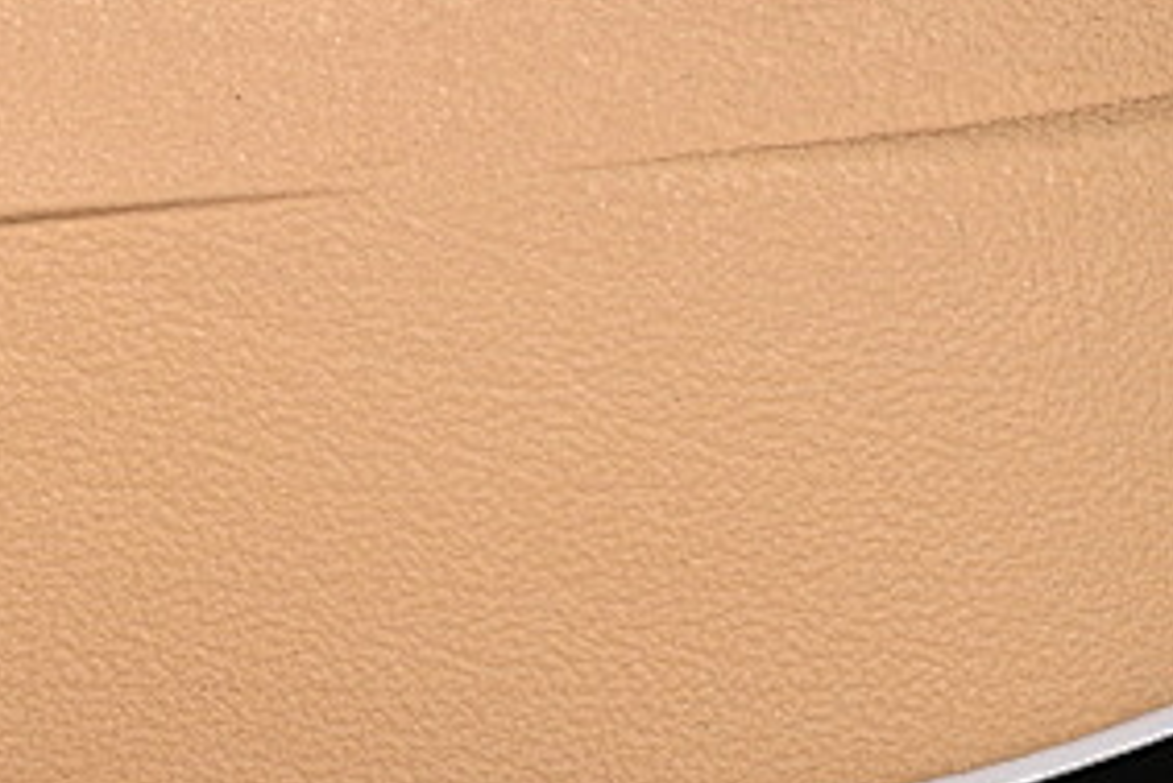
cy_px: -493
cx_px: -1061
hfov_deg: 7.0
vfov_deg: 4.8
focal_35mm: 286
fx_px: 9323
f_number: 7.1
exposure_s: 1/60
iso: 160
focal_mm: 50
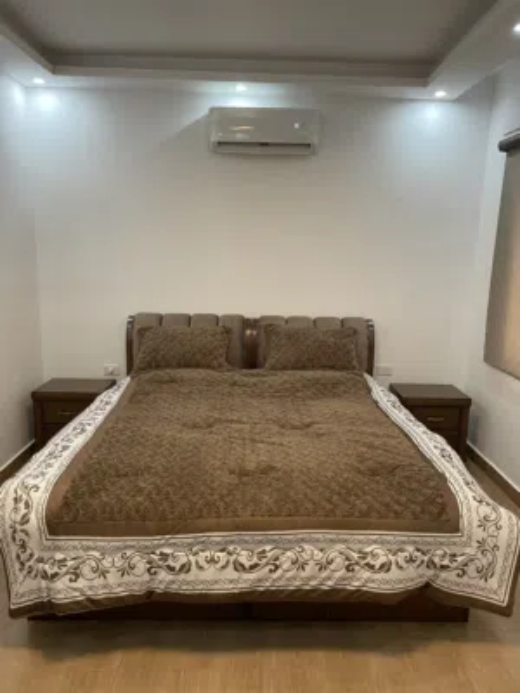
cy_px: 346
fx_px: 521
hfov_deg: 53.1
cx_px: 260
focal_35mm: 26
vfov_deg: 67.3
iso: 100
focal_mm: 4.2
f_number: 1.6
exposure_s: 1/50
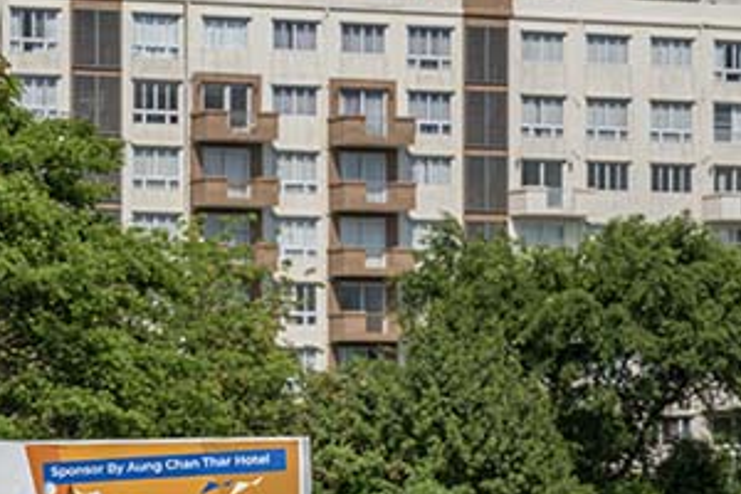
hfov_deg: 12.4
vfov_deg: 8.7
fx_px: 3231
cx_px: -385
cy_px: 519
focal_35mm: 157
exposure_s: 1/800
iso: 280
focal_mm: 49
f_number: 8
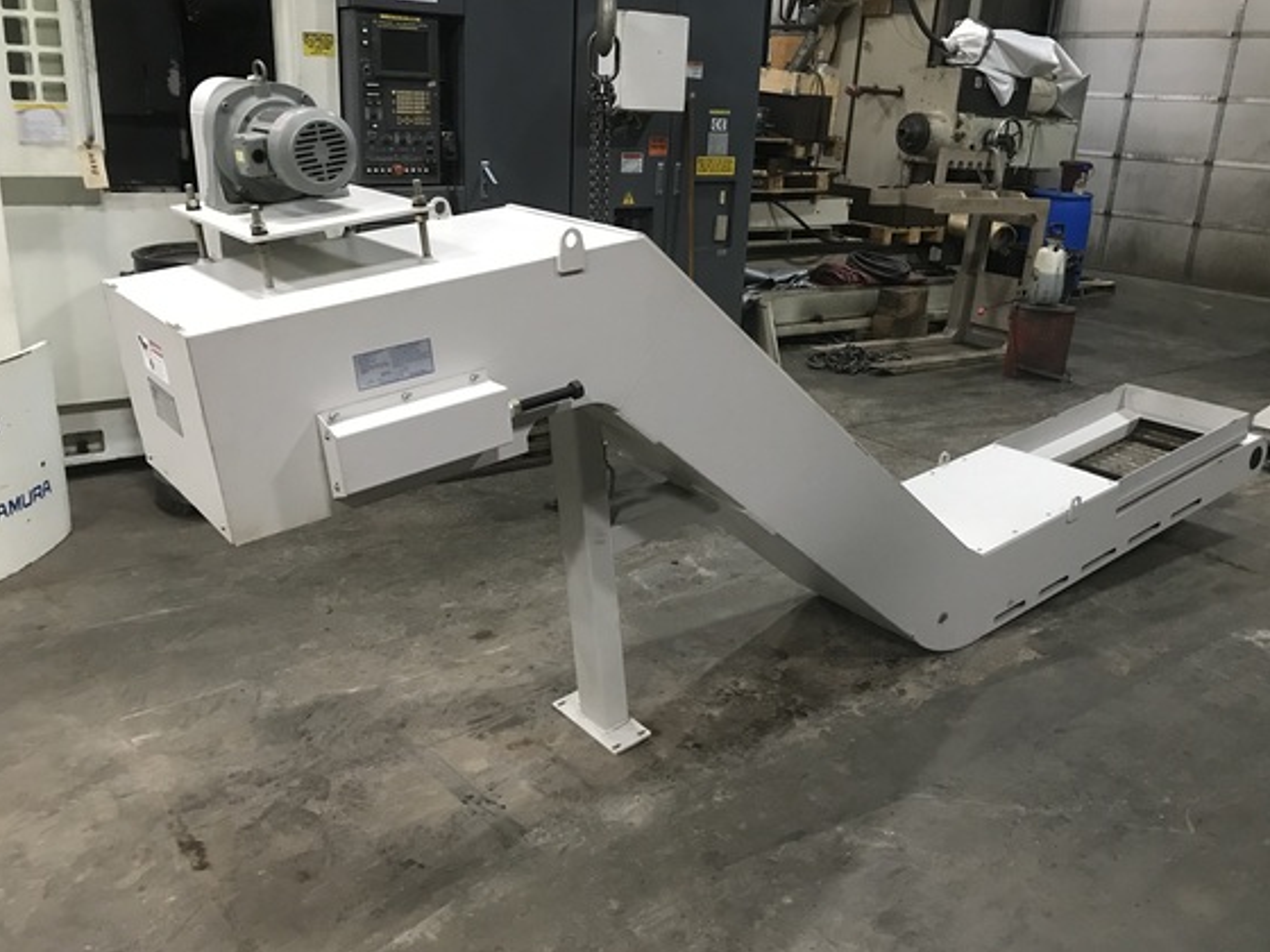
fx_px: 1101
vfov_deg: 46.8
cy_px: 469
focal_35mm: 30
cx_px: 667
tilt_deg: -17.3
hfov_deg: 59.9
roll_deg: -4.7
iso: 100
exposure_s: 1/9
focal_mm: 3.99
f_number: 1.8
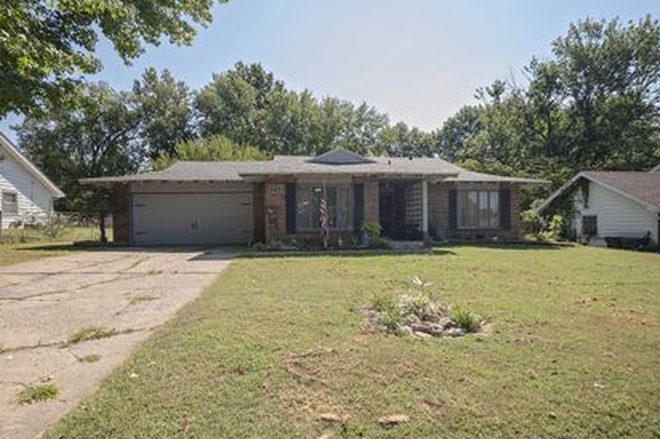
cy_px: 224
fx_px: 311
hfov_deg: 93.2
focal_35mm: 17
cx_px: 312
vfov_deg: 70.3
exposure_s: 1/1000
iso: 125
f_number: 2.8
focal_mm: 14
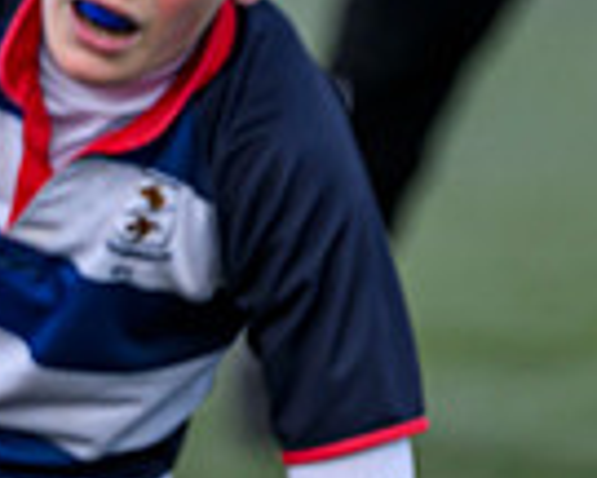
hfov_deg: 1.1
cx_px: -559
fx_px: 30779
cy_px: -420
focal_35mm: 1742
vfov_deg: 0.9
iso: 500
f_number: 2.8
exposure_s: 1/2000
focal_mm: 400
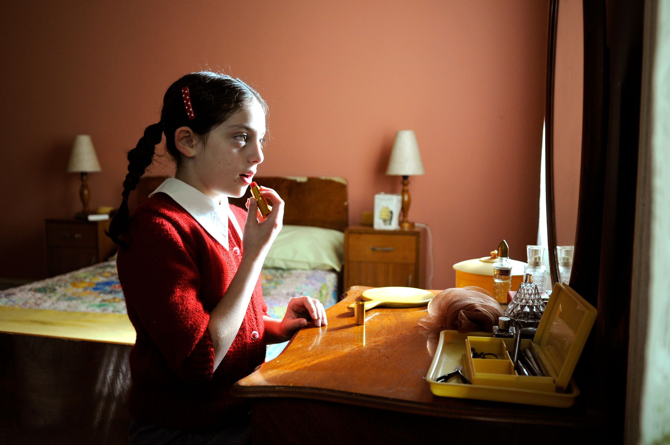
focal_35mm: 33
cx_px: 335
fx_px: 613
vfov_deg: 39.9
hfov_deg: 57.3
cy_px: 222
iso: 500
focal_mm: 22
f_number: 2.8
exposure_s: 1/80
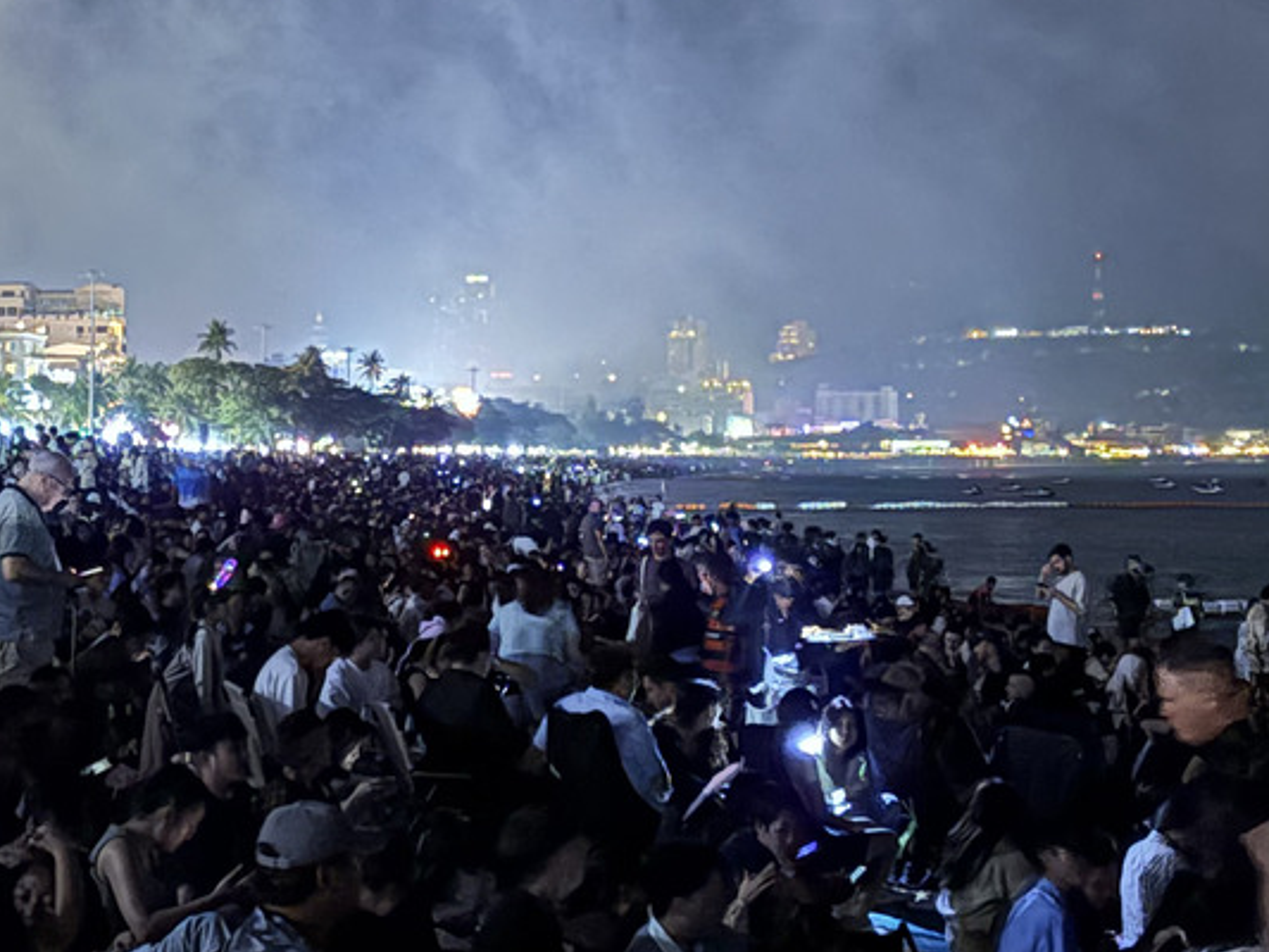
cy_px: 364
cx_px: 548
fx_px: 2860
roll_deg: +0.2
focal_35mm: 78
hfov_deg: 25.0
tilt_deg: +2.4
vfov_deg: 18.9
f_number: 1.6
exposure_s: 1/15
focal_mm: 5.96
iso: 3200
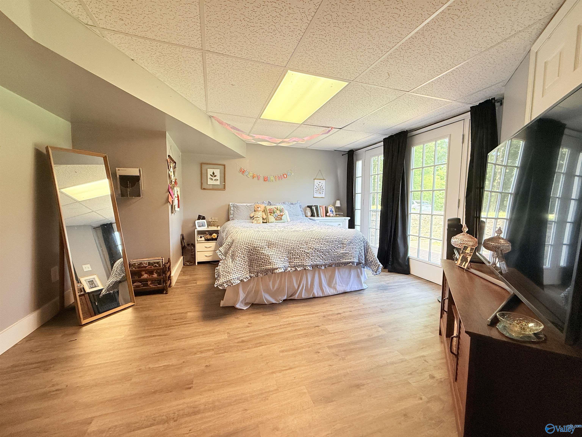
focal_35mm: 14
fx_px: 235
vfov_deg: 85.7
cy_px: 218
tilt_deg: -5.1
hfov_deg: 102.1
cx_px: 291
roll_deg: -0.8
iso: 160
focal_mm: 2.22
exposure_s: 1/120
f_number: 2.2
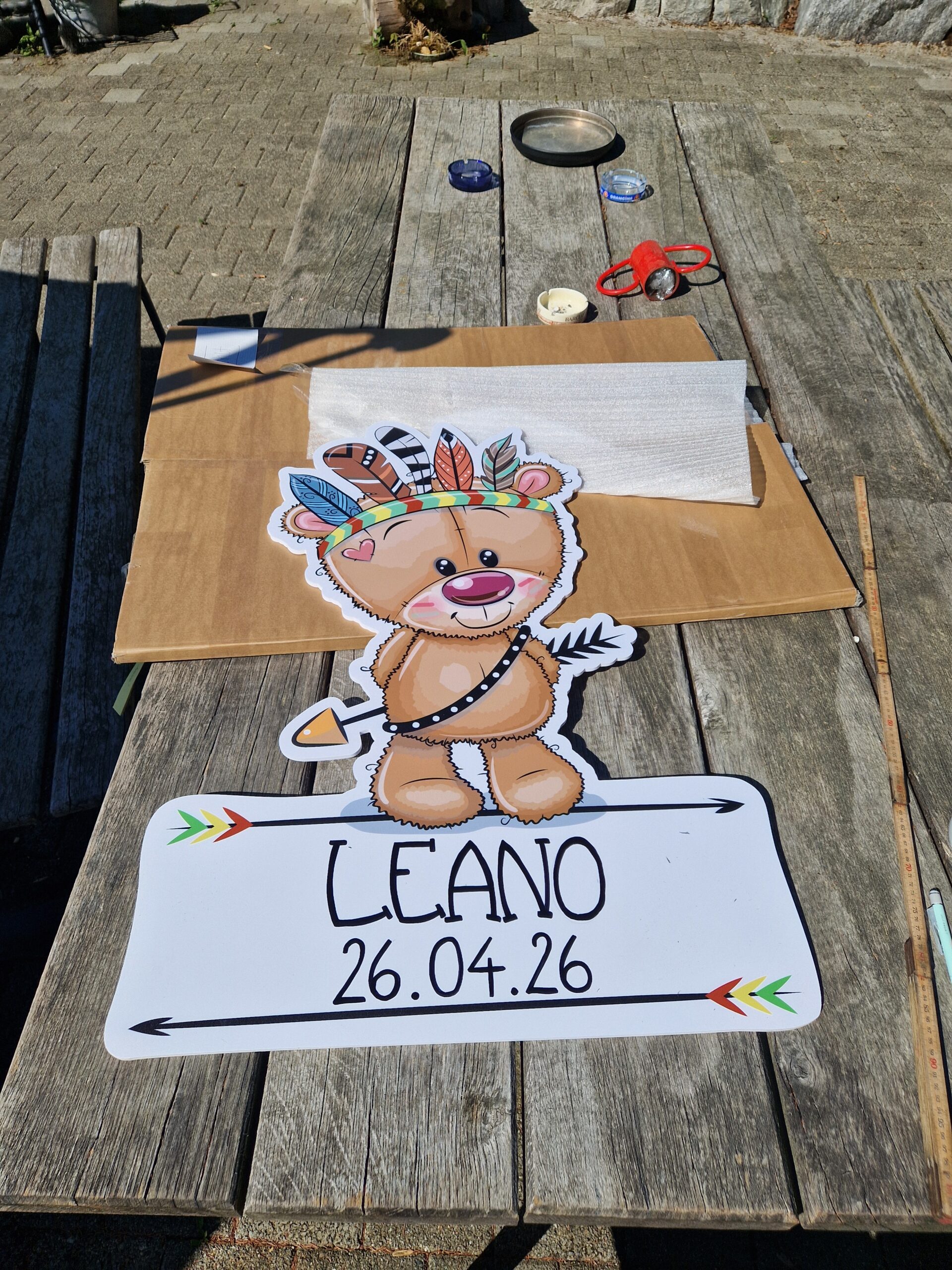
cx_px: 476
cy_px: 635
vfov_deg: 73.9
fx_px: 843
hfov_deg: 58.9
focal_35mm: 23
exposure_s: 1/4096
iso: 50
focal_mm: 5.4
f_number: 1.8
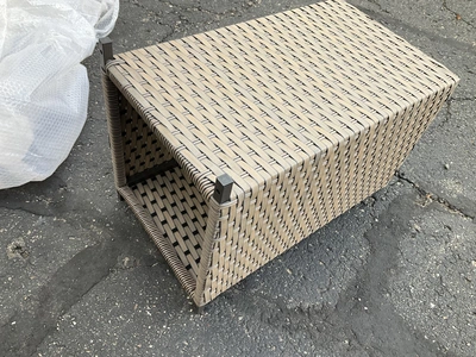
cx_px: 238
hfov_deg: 61.7
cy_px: 178
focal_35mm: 29
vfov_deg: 48.2
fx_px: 399
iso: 32
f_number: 1.8
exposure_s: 1/122
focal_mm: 3
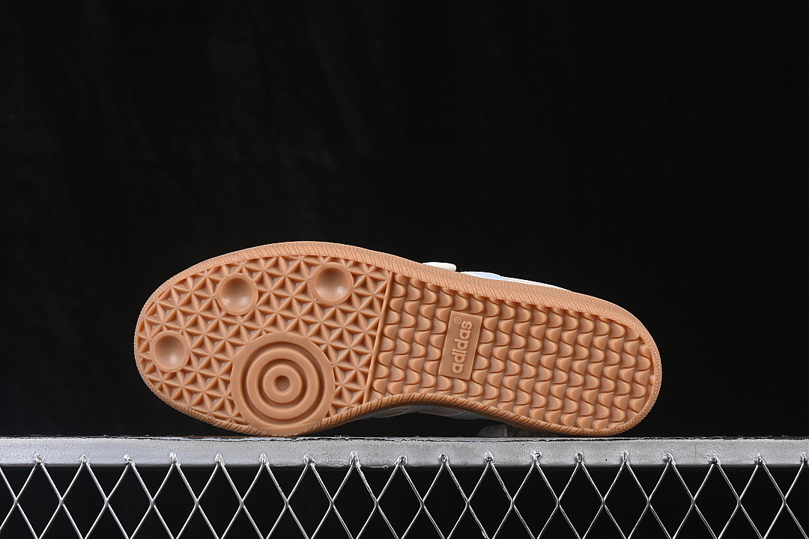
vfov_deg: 18.2
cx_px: 404
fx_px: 1685
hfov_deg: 27.0
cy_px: 270
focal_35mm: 75
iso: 160
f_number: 8
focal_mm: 50
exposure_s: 1/80
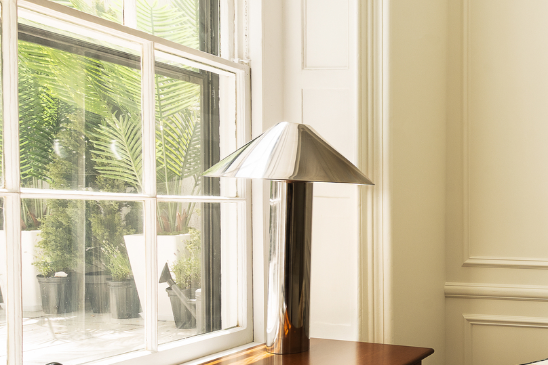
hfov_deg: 41.3
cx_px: 593
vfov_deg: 35.0
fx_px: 579
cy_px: 211
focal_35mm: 38
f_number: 11
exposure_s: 1/15
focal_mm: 16
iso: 400
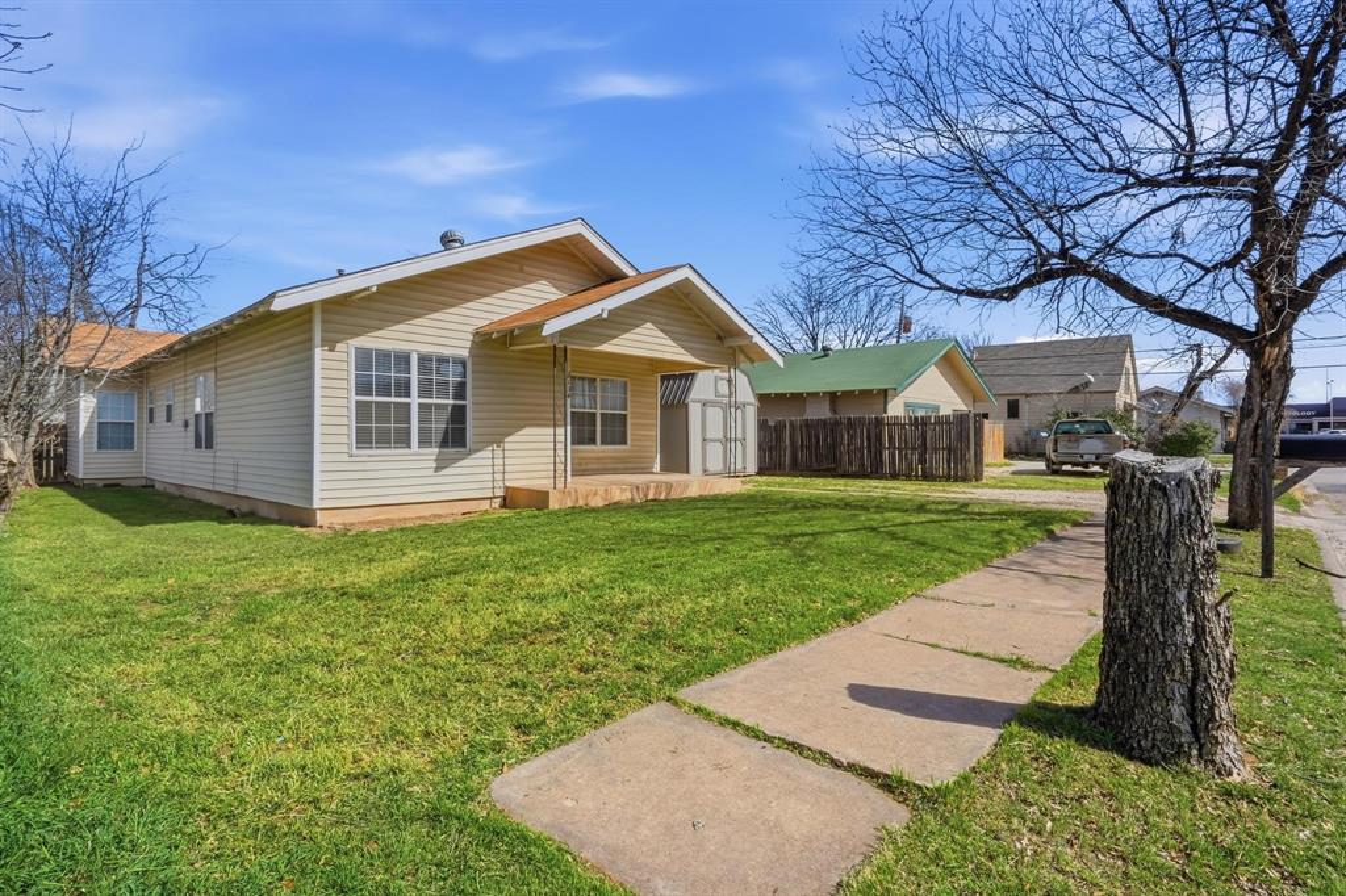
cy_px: 448
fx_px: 598
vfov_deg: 73.7
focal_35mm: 16
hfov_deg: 96.8
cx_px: 673
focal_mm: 16
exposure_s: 1/6400
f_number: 22
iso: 800
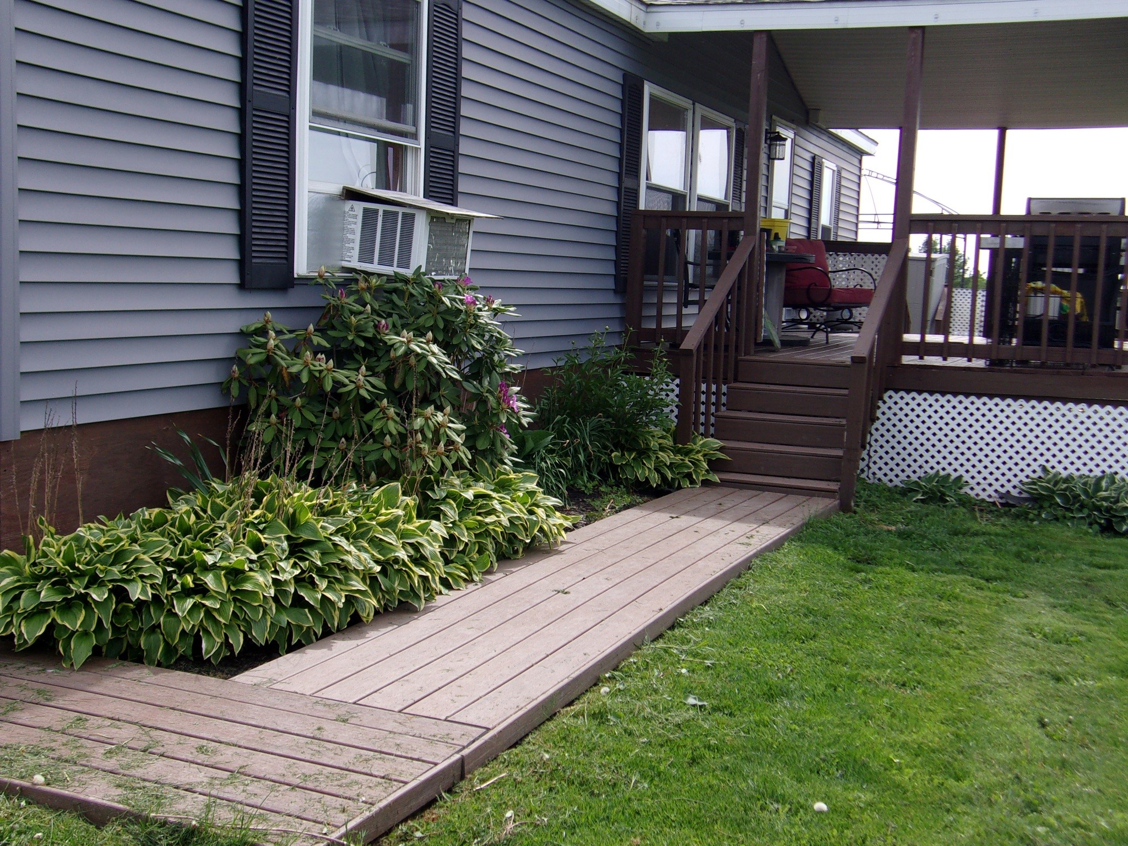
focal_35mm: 42
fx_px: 1369
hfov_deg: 44.8
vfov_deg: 34.3
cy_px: 423
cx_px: 564
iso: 80
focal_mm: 7.6
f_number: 3.7
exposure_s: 1/400
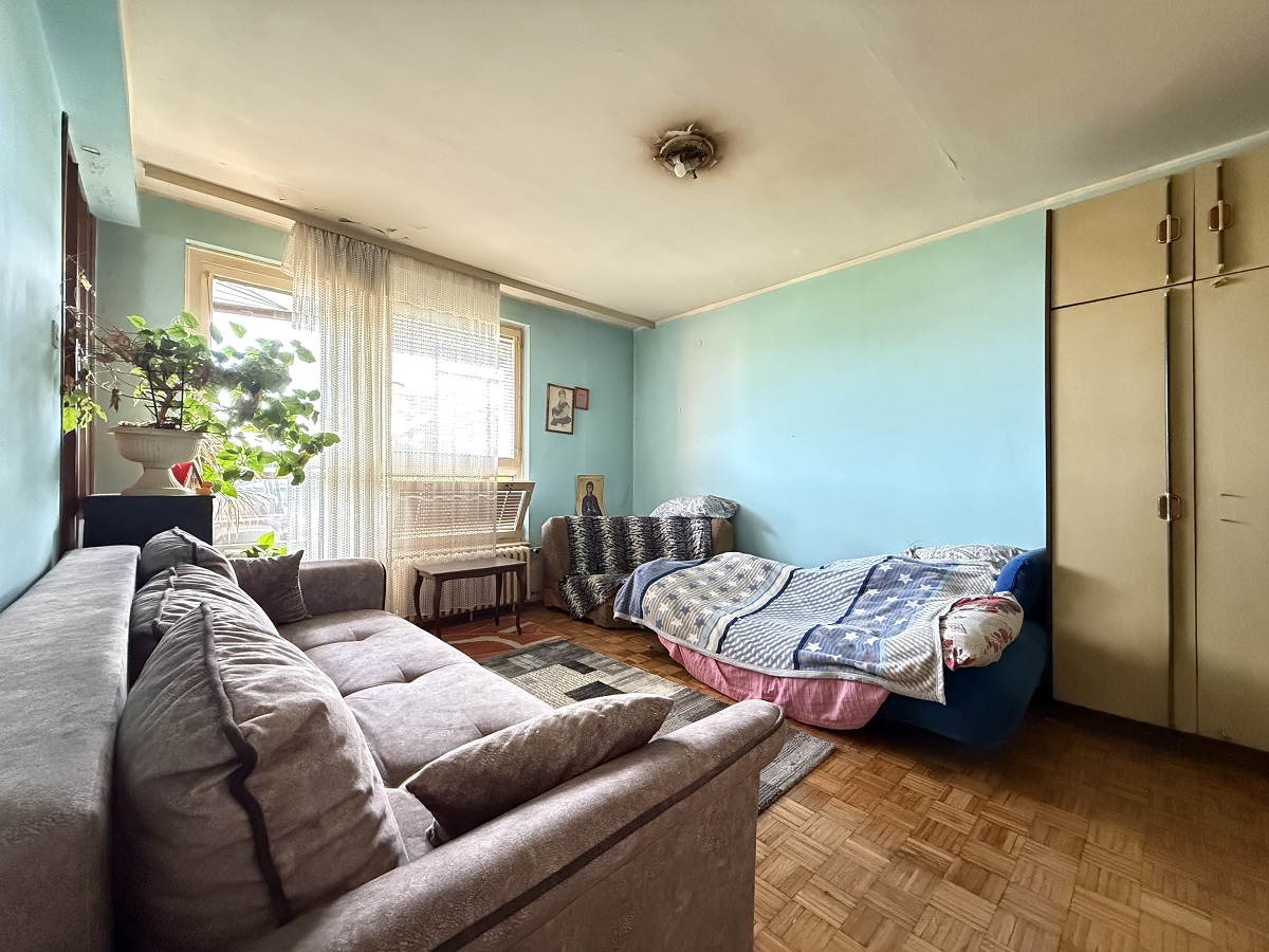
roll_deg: -0.2
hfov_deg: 102.1
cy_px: 476
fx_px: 513
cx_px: 634
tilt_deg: +0.5
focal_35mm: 14
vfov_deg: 85.7
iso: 1000
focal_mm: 2.22
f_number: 2.2
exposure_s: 1/60
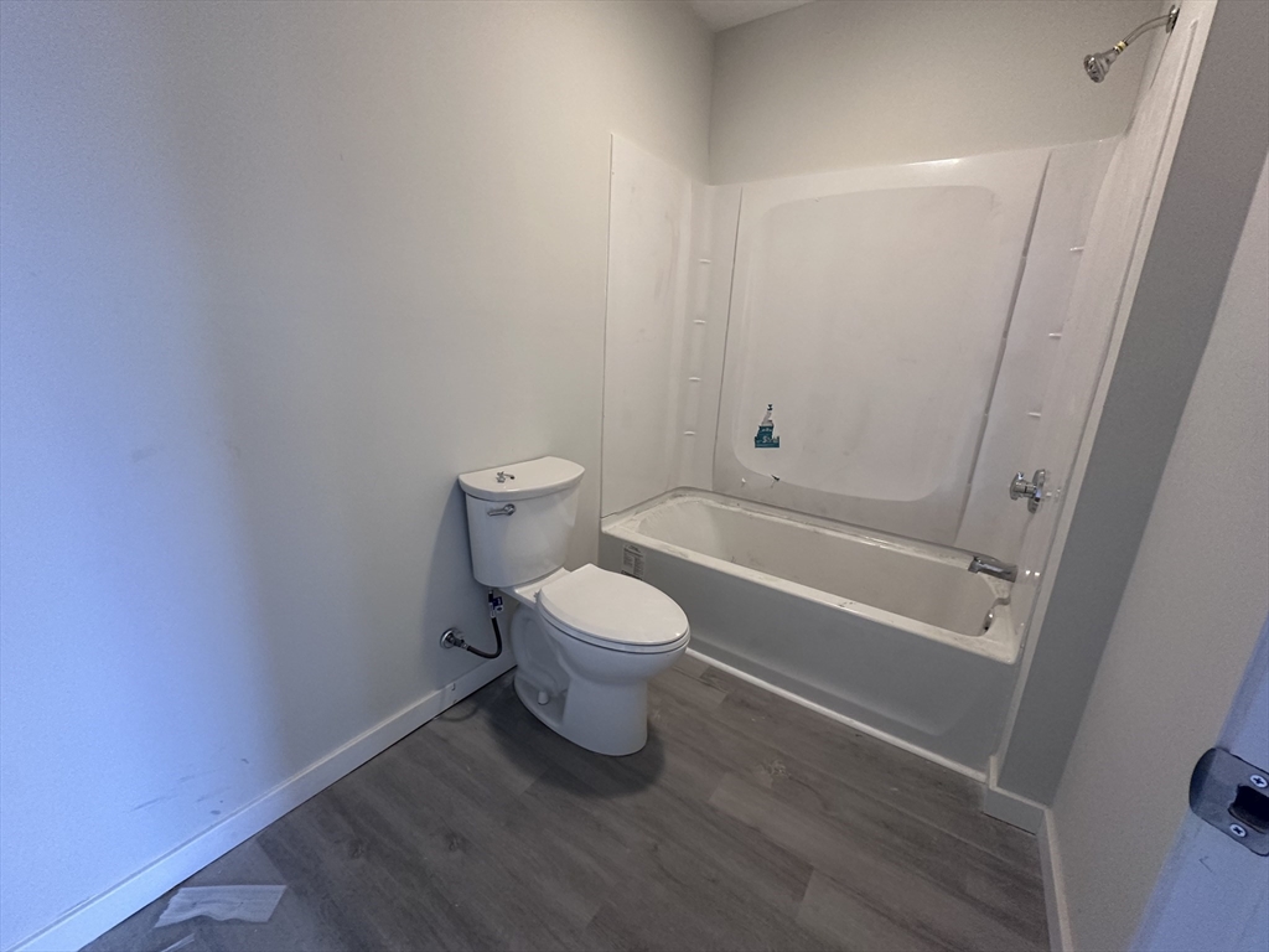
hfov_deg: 102.1
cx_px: 634
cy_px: 476
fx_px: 513
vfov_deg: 85.7
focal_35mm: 14
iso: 320
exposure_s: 1/60
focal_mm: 2.22
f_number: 2.2
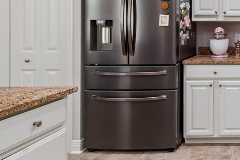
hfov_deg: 41.4
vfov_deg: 35.7
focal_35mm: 35
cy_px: 18
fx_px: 233
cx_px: 274
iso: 100
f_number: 7.1
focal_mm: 10
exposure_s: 1/6
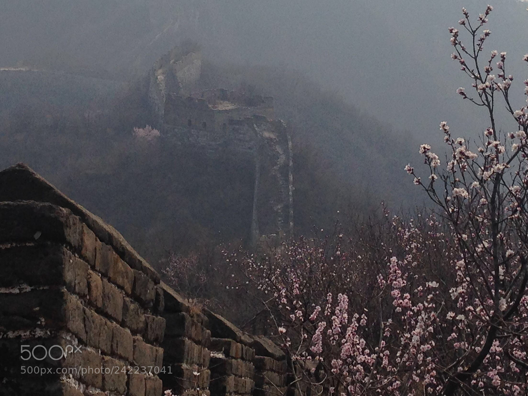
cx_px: 264
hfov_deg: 29.8
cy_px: 198
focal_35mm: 65
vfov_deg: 22.6
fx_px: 991
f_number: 2.4
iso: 50
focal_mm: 4.12
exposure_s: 1/3623
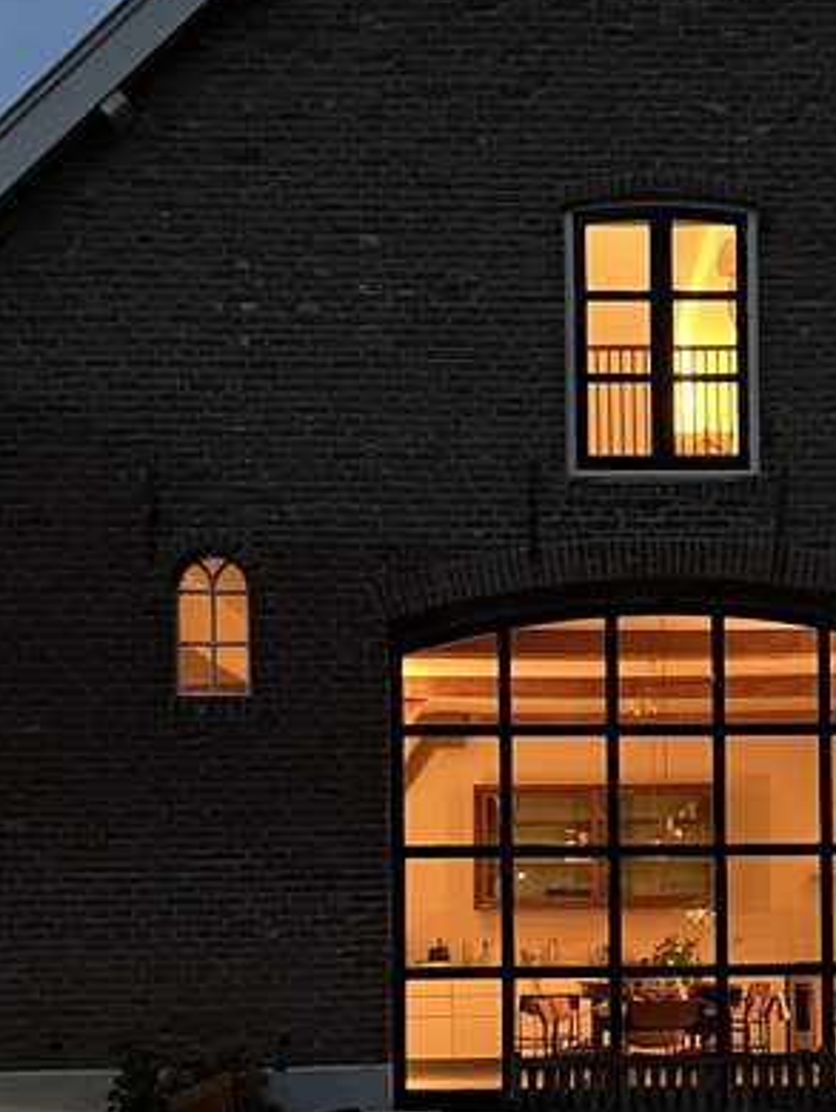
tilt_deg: +2.2
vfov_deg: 26.6
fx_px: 2316
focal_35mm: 72
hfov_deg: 20.1
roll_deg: +1.2
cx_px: 716
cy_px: 858
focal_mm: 5.7
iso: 1000
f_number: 1.5
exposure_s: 1/20
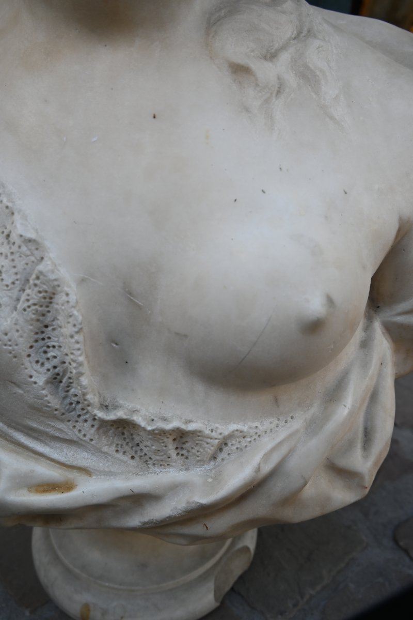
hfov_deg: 43.6
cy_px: 310
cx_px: 206
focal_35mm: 30
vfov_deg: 61.9
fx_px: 516
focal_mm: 20
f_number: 4
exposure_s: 1/250
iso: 200
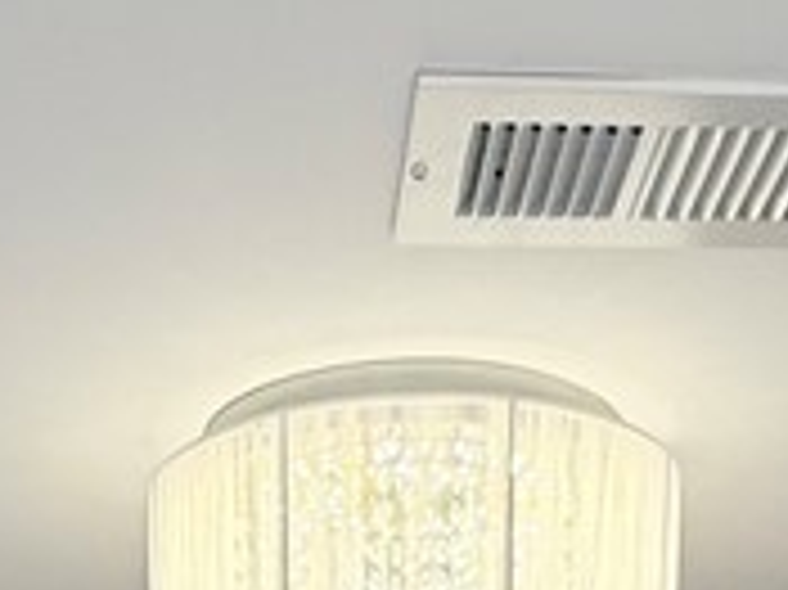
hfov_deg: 23.8
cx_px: 306
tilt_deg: -12.4
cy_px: 1612
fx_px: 1865
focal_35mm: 82
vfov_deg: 12.1
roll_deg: +0.4
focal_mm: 2.22
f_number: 2.2
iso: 160
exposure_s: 1/120
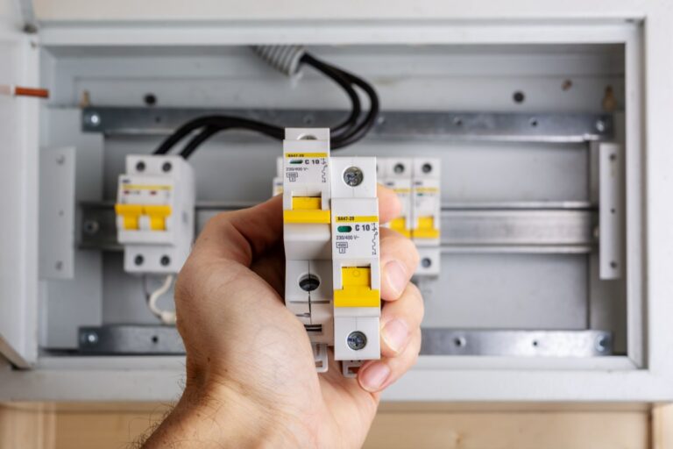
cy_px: 224
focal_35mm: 57
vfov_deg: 23.8
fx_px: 1065
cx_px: 336
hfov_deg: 35.1
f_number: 10
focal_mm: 38
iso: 100
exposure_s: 1/160
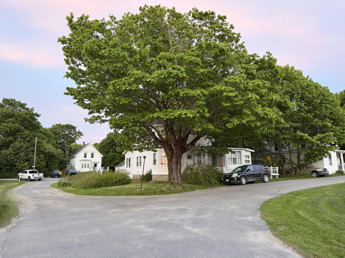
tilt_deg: +9.4
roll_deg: +1.1
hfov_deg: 71.6
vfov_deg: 56.8
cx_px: 172
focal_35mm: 24
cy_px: 129
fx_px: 239
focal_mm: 6.76
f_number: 1.78
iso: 250
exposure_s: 1/60
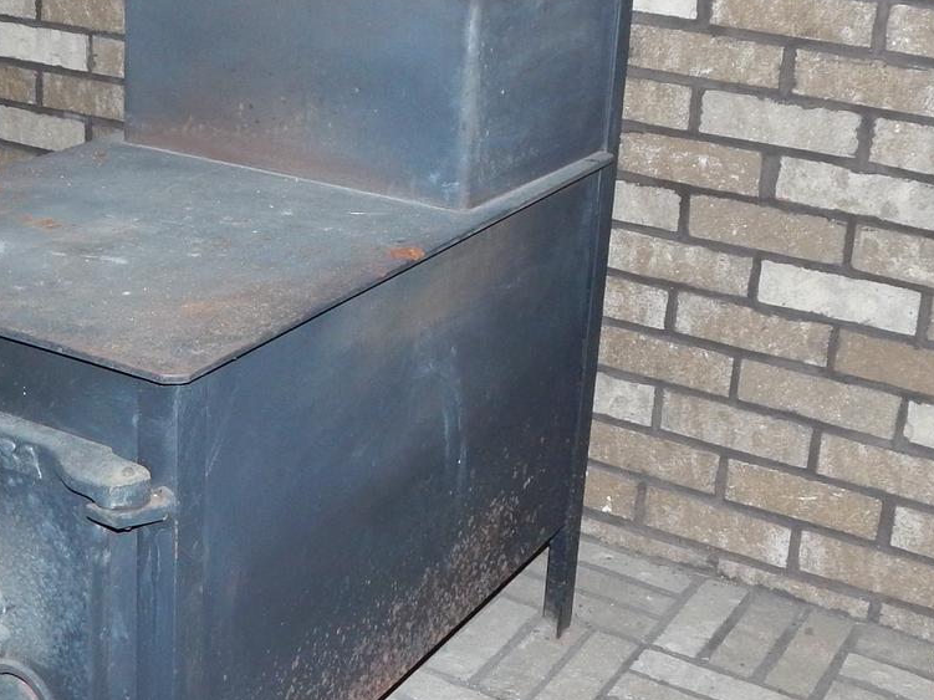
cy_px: 228
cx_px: 371
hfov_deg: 32.1
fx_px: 1619
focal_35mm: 60
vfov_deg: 24.3
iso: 200
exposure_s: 1/30
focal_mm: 4
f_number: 3
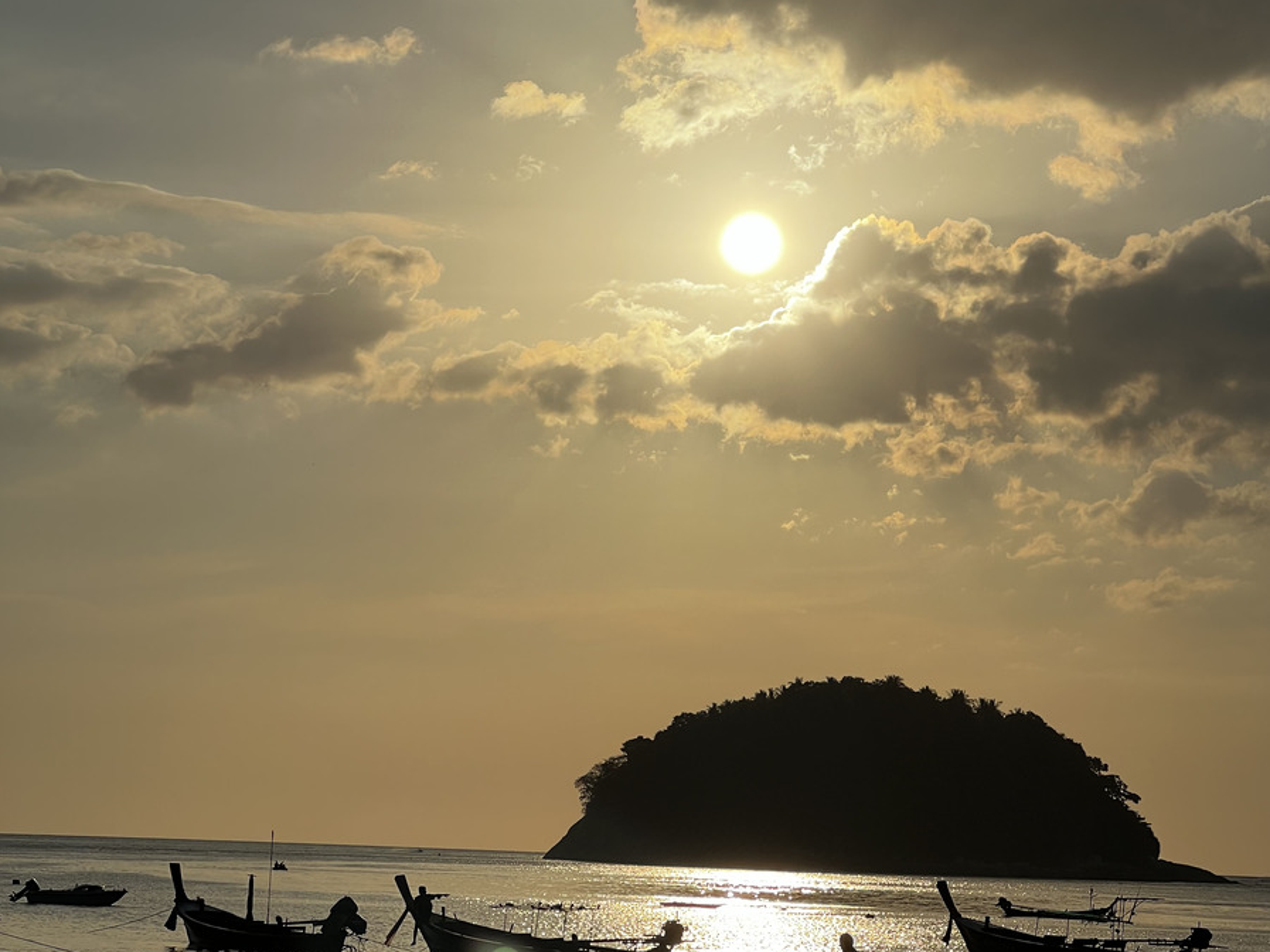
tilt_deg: +5.2
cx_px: 636
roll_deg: -2.7
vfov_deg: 14.4
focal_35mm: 103
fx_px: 3779
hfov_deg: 19.1
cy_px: 597
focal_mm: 9
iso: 25
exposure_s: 1/6944
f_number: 2.8
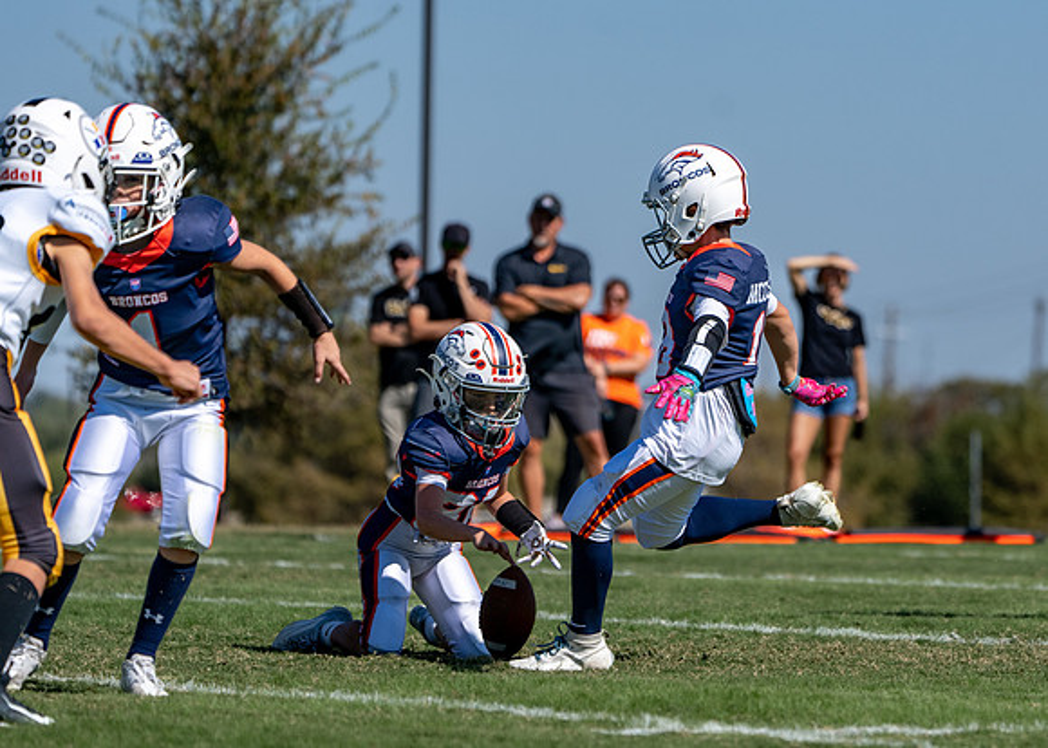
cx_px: 704
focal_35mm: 340
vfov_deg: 4.2
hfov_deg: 5.9
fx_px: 10104
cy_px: 429
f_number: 5.6
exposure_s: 1/2500
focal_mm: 253
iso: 250
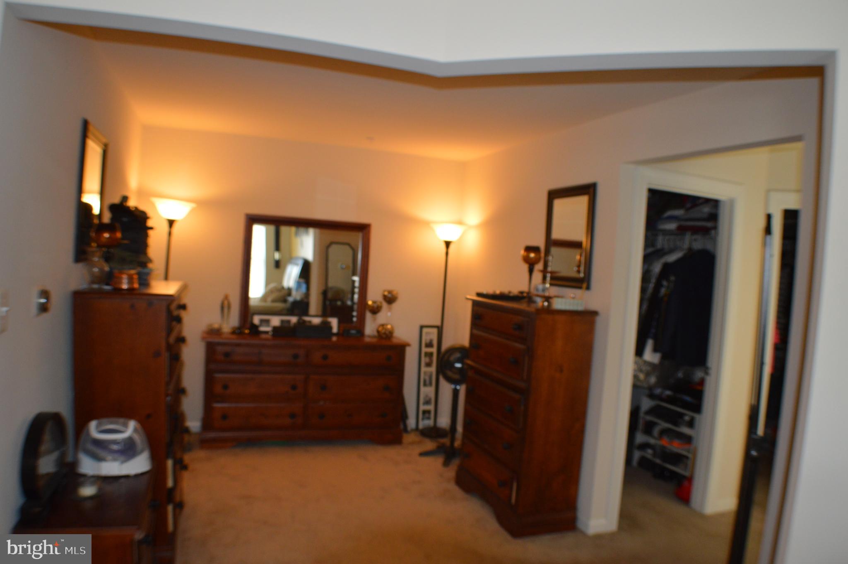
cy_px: 282
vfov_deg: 39.9
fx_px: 777
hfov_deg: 57.3
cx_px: 424
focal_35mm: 33
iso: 640
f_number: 3.8
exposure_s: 1/60
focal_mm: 22
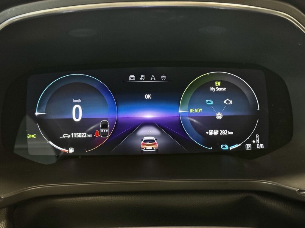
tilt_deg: -19.8
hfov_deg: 39.7
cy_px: 114
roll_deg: +0.2
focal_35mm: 48
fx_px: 423
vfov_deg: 30.3
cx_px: 152
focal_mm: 6.76
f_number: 1.78
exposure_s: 1/27
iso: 640
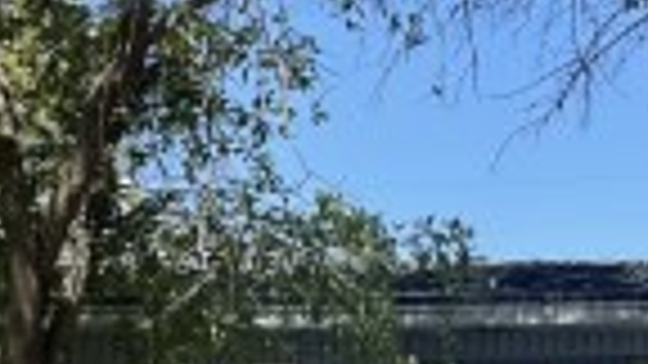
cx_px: 324
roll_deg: +0.3
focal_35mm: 121
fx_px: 2079
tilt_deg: +0.0
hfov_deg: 17.7
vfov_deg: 9.7
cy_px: 571
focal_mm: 5.1
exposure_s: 1/2288
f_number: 1.6
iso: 32
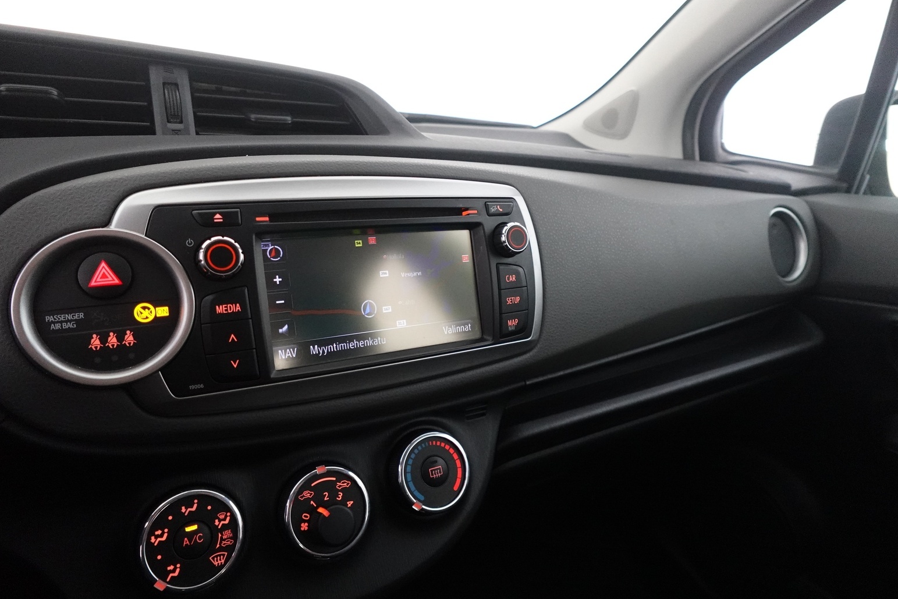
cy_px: 295
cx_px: 434
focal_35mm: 21
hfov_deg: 81.2
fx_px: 524
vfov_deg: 59.5
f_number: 2
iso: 2000
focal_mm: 7.6
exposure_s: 1/80
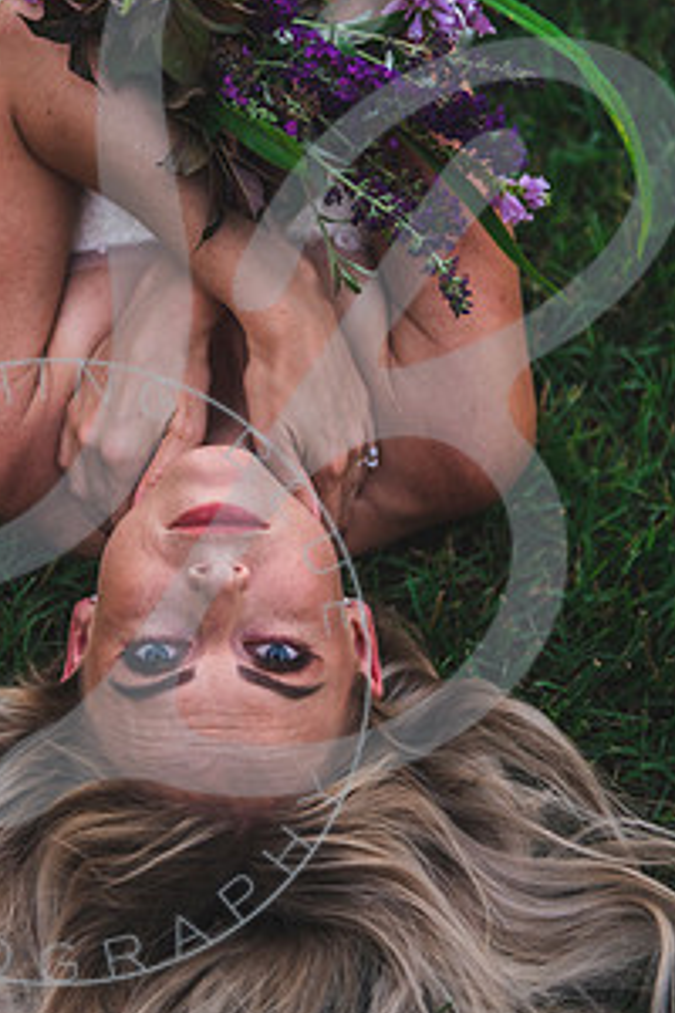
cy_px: 415
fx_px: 2194
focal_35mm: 78
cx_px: 209
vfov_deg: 26.0
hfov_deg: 17.4
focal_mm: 52
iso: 640
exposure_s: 1/125
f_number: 2.8
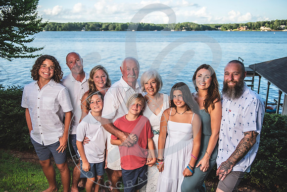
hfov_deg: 57.8
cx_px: 145
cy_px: 96
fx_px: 260
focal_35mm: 33
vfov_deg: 40.4
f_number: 2.8
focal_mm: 32
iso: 100
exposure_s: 1/640
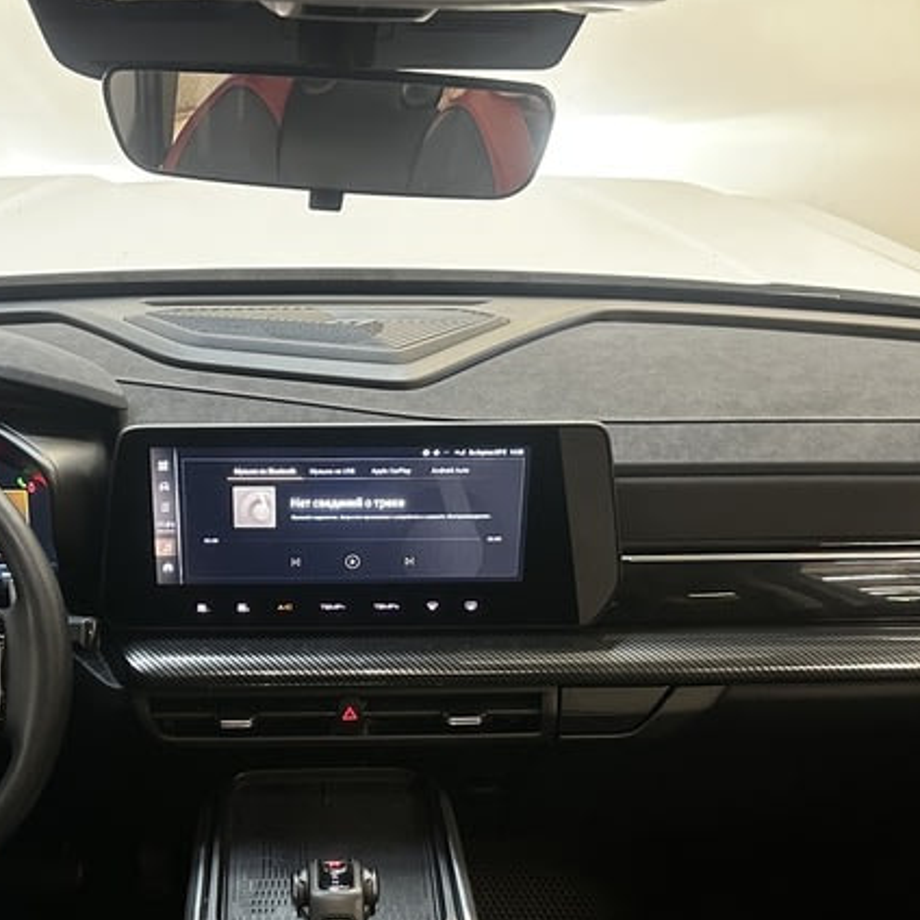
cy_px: 689
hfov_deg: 37.2
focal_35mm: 45
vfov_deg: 36.7
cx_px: 323
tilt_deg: -31.0
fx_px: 1353
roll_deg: -0.4
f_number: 1.78
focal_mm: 6.86
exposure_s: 1/50
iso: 640
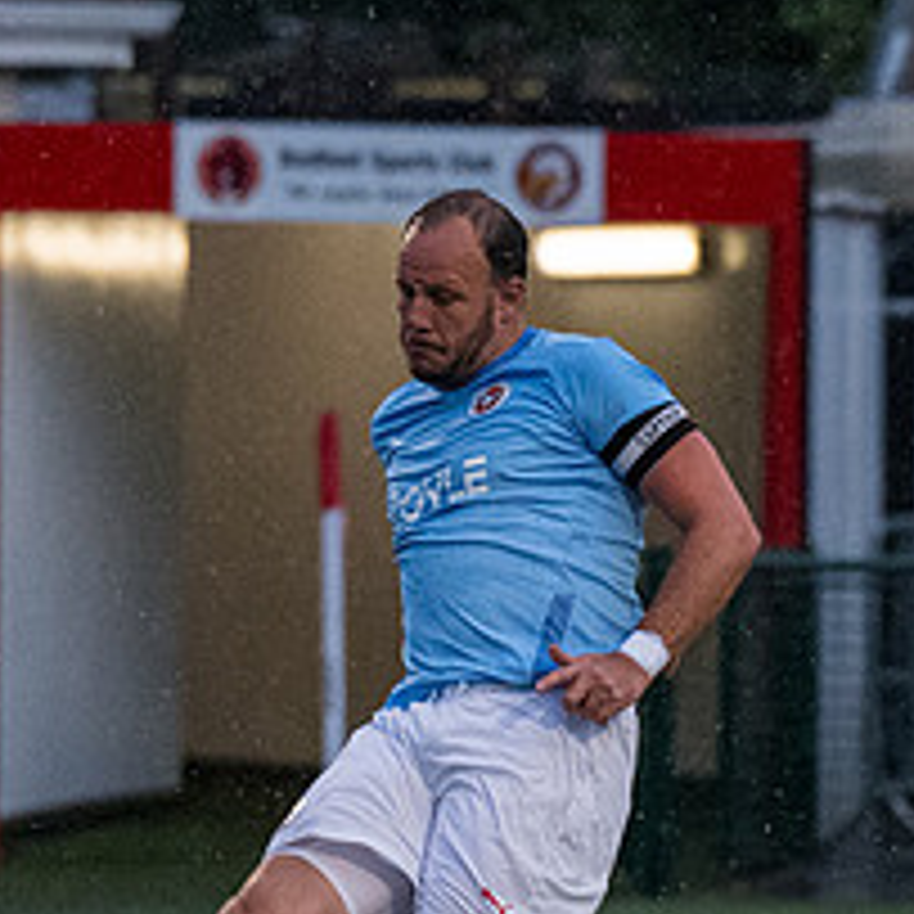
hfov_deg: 2.0
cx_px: 712
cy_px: 609
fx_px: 26228
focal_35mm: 878
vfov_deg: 2.0
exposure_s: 1/2000
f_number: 4.5
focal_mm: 200
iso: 4000
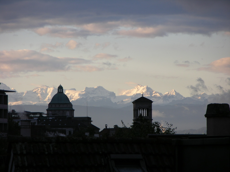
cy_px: 86
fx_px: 1860
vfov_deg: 5.3
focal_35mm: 280
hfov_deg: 7.1
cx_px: 115
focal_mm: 71.2
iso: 50
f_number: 4.2
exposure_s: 1/111
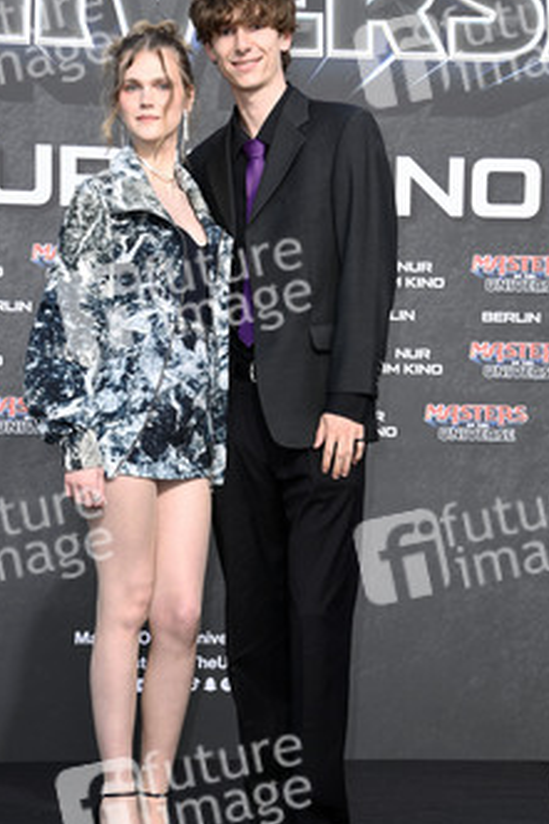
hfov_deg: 11.6
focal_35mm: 118
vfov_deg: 17.4
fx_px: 2702
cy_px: 422
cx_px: 256
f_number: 6.3
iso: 250
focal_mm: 98
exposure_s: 1/250
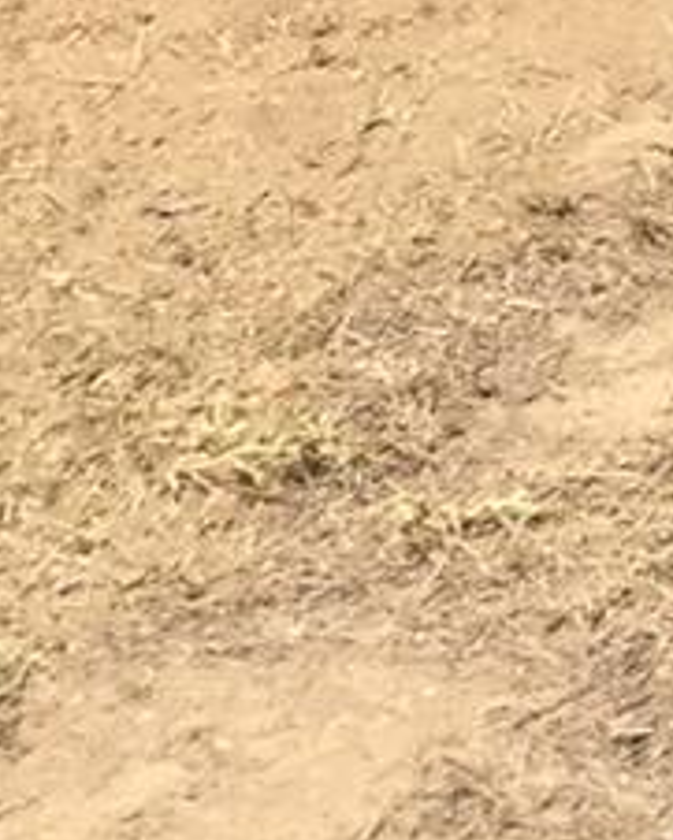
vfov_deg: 9.5
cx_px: 1314
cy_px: -914
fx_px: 4678
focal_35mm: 188
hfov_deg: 7.9
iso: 32
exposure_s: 1/1319
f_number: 2.2
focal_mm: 4.15
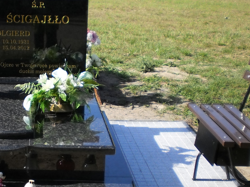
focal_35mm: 78
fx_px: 563
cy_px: 98
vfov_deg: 18.9
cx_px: 20
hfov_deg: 24.2
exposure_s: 1/640
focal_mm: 6.3
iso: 100
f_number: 3.1
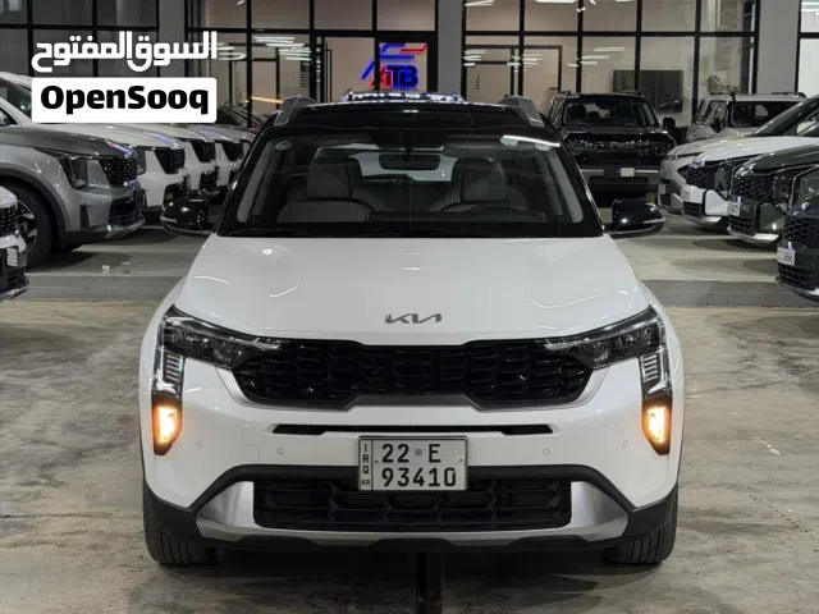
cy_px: 307
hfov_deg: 39.7
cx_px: 410
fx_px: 1136
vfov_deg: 30.3
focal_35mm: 48
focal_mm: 6.76
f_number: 1.78
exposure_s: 1/100
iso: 125
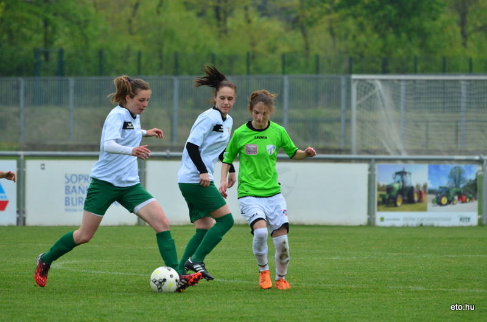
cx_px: 244
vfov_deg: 3.5
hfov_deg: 5.3
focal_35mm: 390
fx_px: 5265
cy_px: 161
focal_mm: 260
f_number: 5.6
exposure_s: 1/640
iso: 400
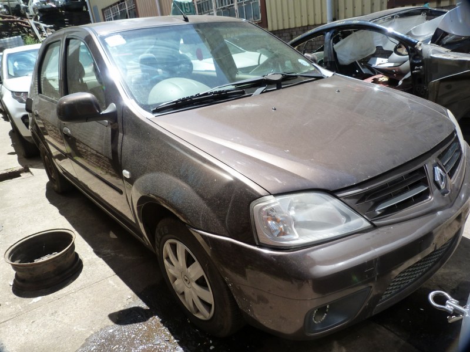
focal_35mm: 25
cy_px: 176
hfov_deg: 69.4
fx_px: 339
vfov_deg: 54.9
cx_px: 235
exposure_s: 1/200
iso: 125
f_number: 4.5
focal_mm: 4.5
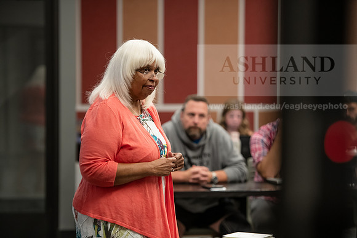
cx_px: 178
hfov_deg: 16.8
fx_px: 1210
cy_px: 119
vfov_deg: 11.2
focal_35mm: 122
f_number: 2.8
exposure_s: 1/200
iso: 1250
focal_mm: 122
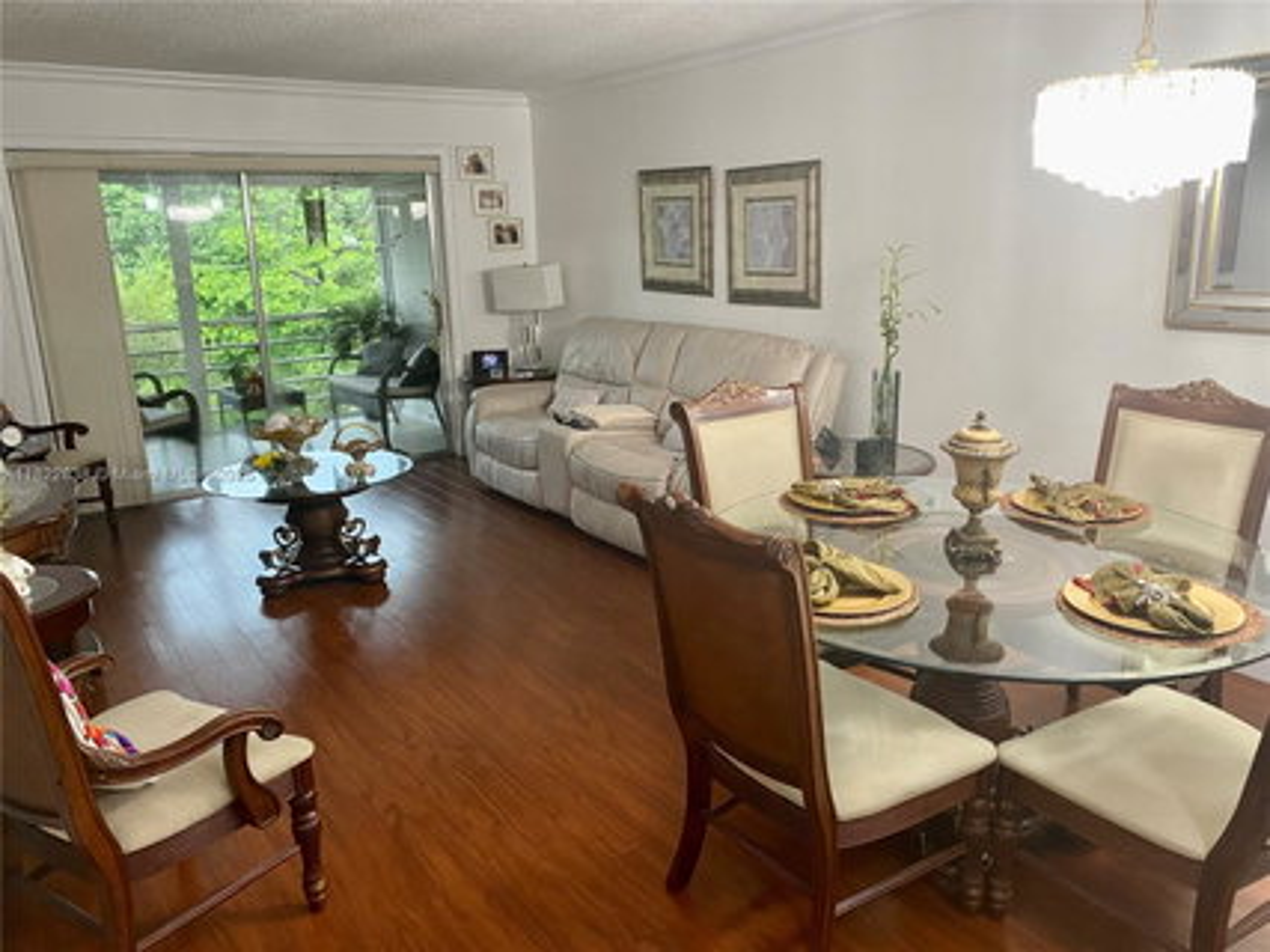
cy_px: 476
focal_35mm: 26
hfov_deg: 67.3
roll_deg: +1.8
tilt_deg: -13.4
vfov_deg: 53.0
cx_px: 635
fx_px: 954
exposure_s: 1/60
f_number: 1.8
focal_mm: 4.25
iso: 200
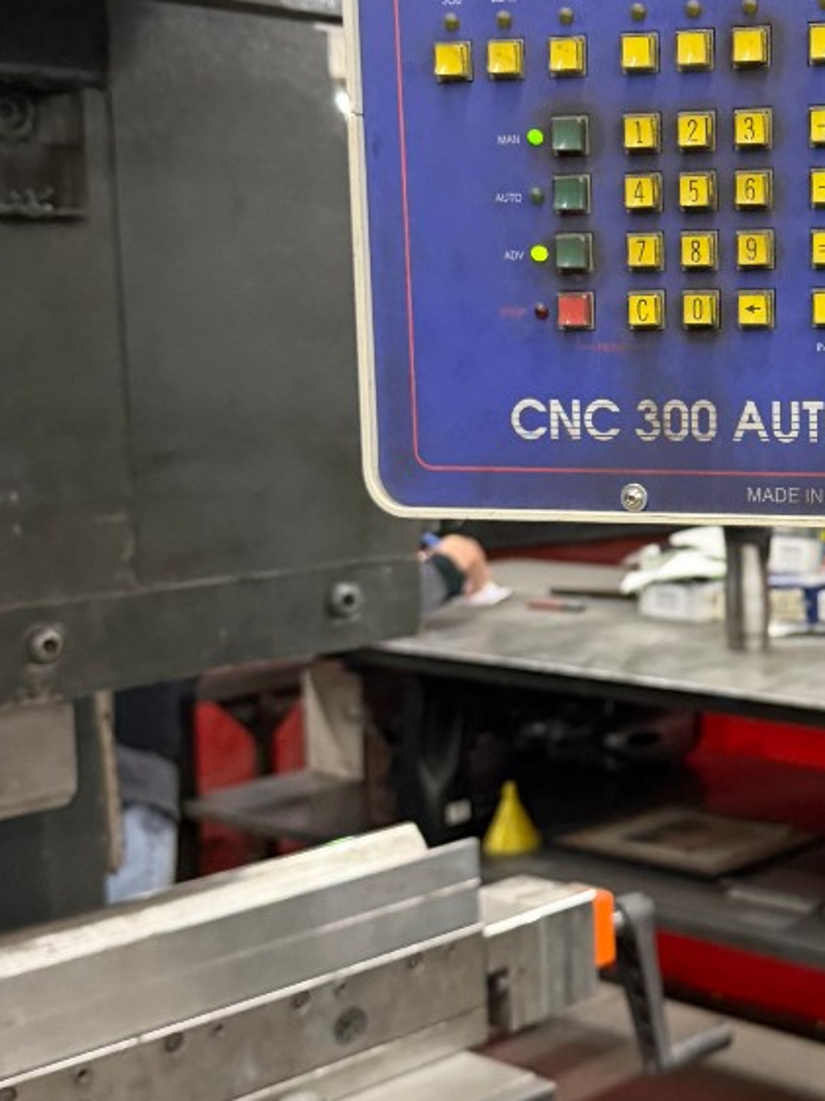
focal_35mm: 57
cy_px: 502
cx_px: 813
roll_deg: +2.4
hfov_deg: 24.5
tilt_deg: -4.1
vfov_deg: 33.8
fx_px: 1813
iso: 400
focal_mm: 6.76
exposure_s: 1/60
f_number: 1.78
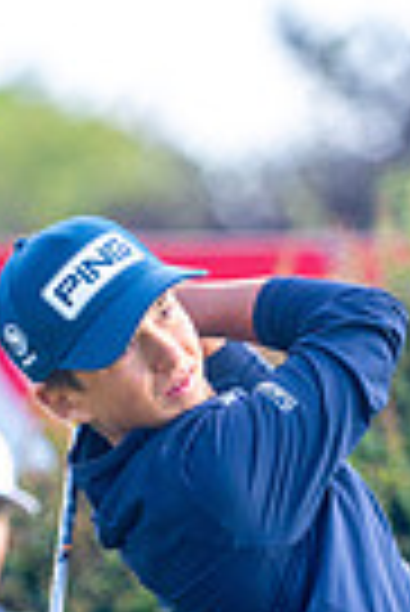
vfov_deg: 1.4
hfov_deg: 0.9
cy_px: 927
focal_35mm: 1489
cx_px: 68
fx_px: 25371
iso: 320
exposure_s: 1/800
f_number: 4
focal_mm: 300
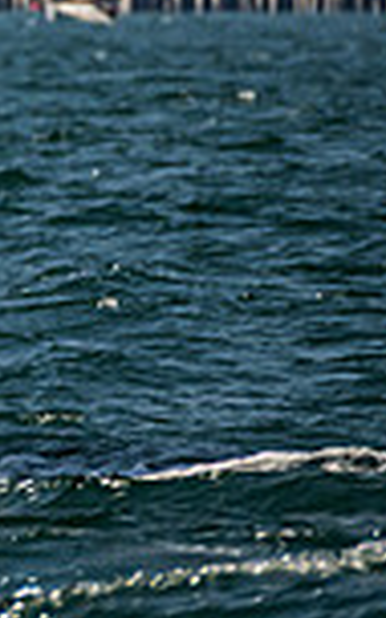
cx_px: -812
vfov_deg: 1.0
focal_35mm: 2128
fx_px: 35818
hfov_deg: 0.6
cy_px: -159
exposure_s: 1/2000
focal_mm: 400
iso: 500
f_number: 8
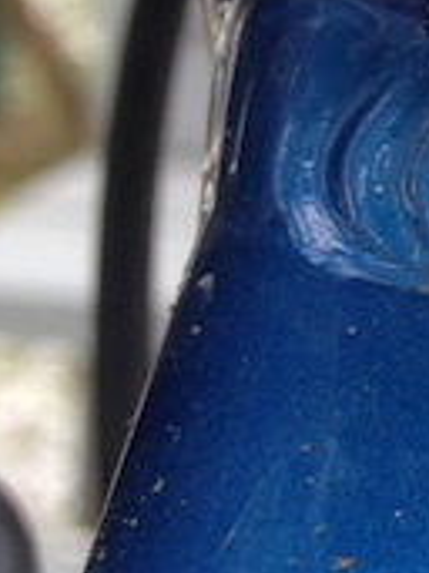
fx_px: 3276
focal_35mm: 198
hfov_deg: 7.2
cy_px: -94
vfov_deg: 9.9
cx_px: 824
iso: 50
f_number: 2.4
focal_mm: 4.12
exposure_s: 1/60
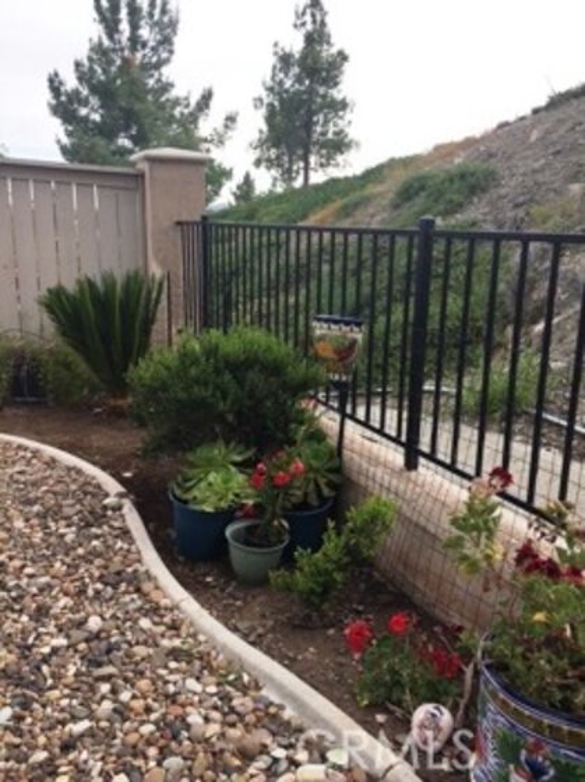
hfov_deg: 48.2
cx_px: 292
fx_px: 654
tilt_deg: -13.5
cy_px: 391
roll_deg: -1.2
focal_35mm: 29
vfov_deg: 61.7
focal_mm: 4.15
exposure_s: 1/557
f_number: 2.2
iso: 32
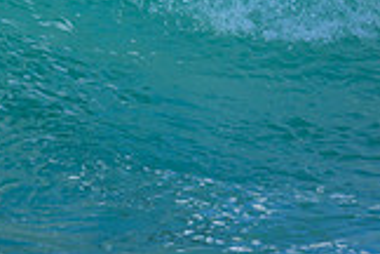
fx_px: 41586
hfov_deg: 0.5
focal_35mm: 3940
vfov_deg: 0.3
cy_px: -252
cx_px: 66
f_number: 6.3
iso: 360
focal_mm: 800
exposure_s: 1/2000
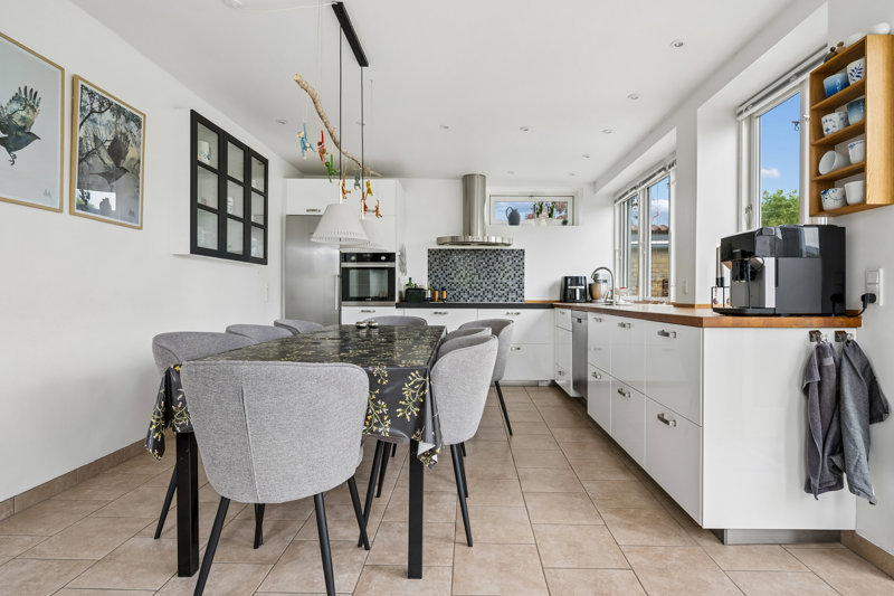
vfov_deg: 65.9
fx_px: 459
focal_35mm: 18
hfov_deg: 88.4
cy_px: 298
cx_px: 447
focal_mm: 18.5
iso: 400
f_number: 6.3
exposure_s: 1/80
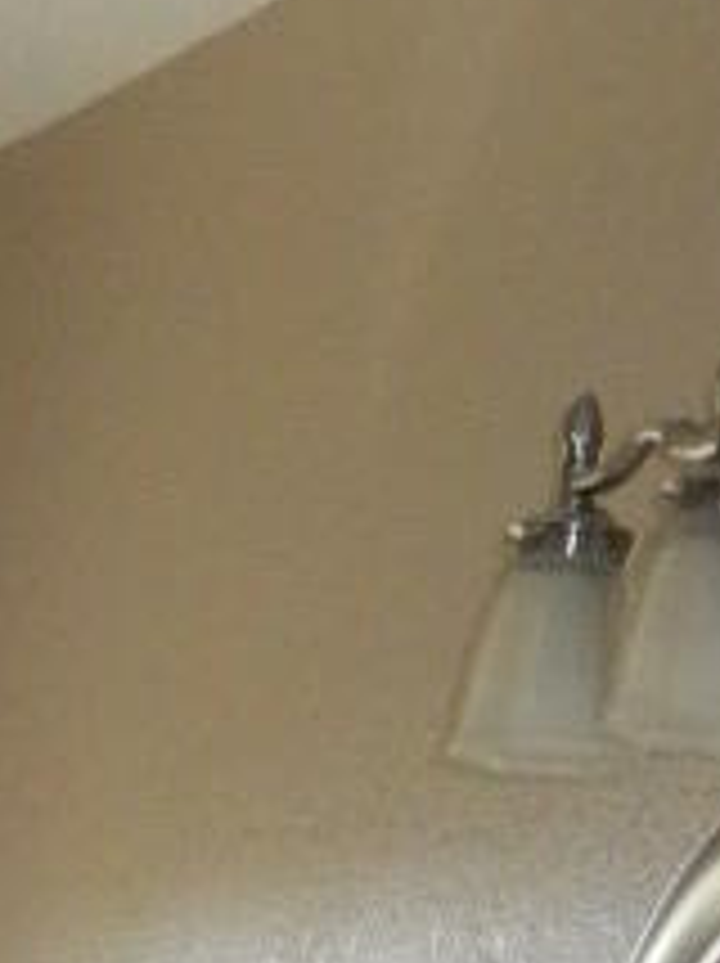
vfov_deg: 9.4
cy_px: 2304
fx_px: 5196
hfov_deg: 7.8
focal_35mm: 187
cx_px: -292
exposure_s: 1/30
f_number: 3.7
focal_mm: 4.5
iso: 200
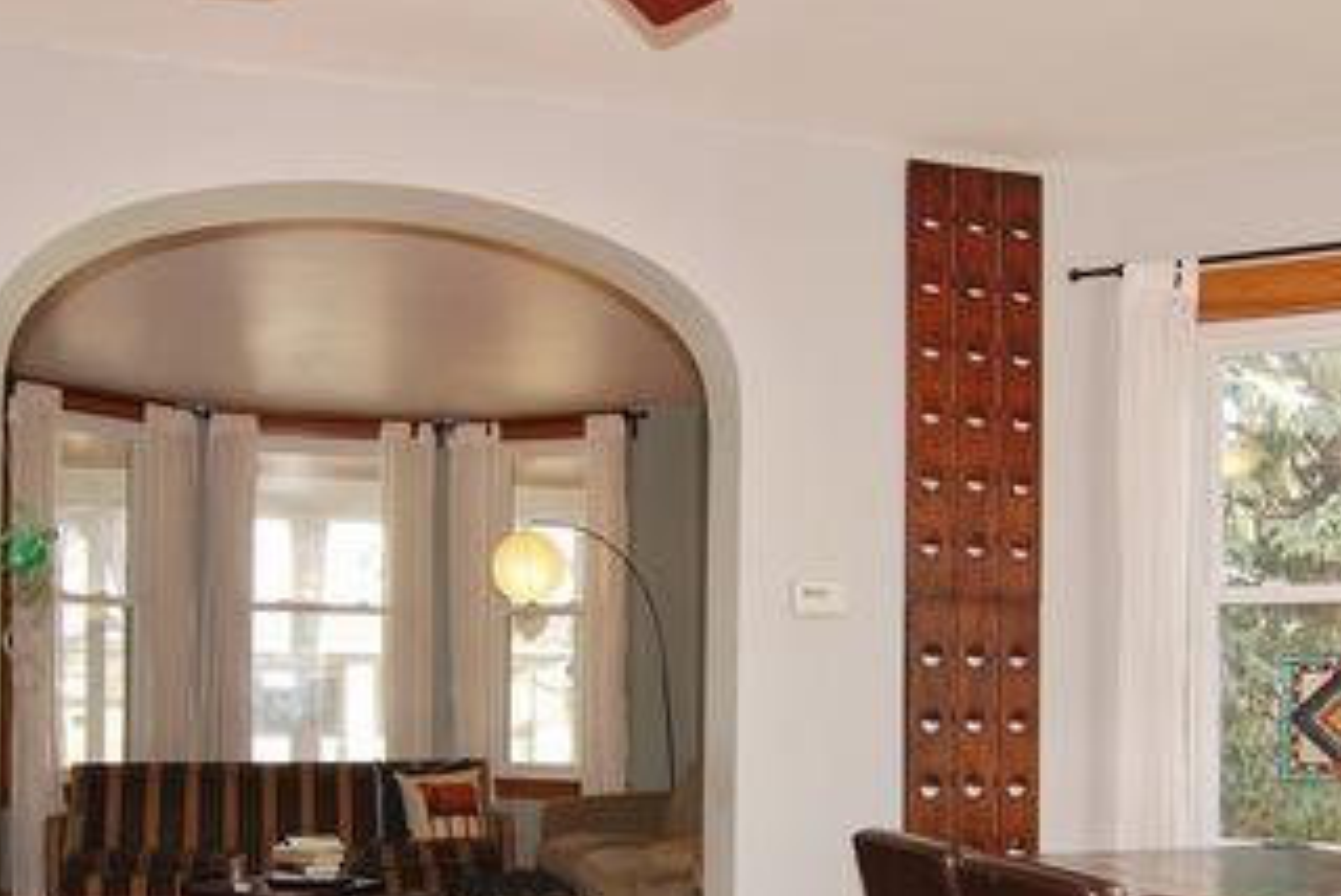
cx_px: 738
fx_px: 1342
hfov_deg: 53.0
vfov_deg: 36.1
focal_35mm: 36
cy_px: 678
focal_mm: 12
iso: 100
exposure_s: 1/10
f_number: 5.6
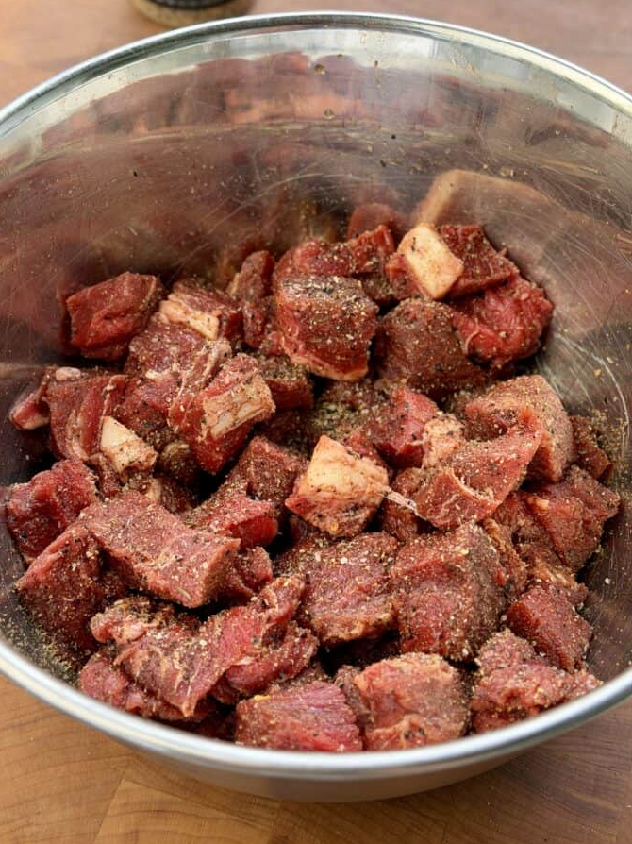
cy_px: 371
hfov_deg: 26.5
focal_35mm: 55
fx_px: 1340
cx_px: 322
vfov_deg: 34.9
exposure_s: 1/223
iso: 64
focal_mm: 6.76
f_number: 1.78
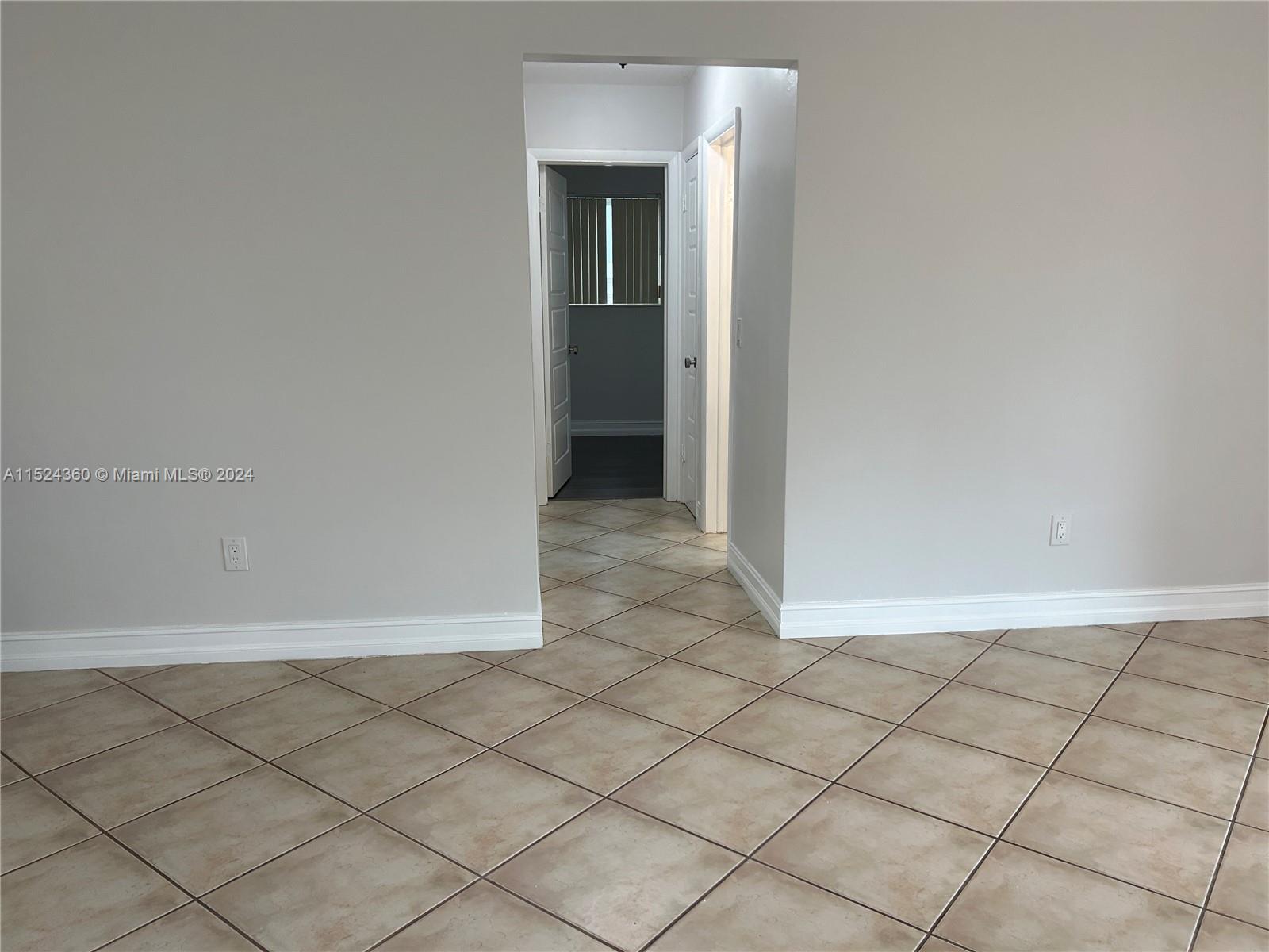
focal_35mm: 26
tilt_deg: -12.1
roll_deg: +0.2
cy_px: 476
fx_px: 953
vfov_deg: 53.1
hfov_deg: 67.3
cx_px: 634
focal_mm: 5.7
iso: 100
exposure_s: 1/120
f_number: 1.5
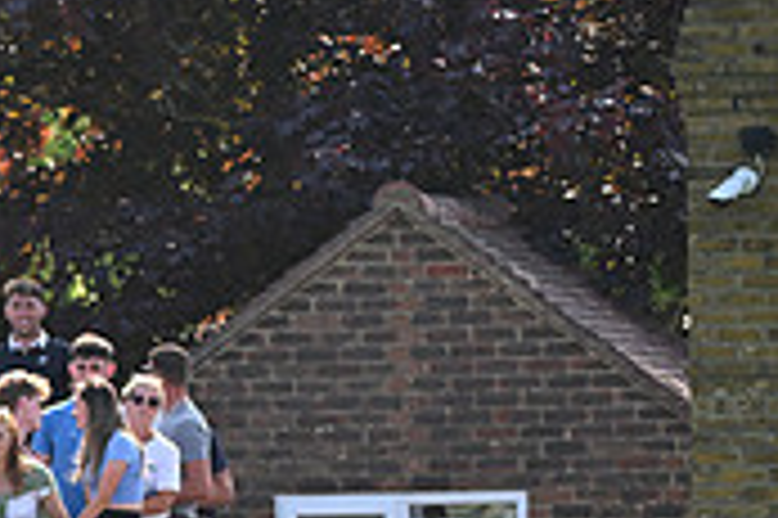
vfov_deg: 2.0
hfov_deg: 3.1
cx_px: -517
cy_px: 646
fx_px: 14509
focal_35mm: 672
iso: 560
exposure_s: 1/1250
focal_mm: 200
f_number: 4.5
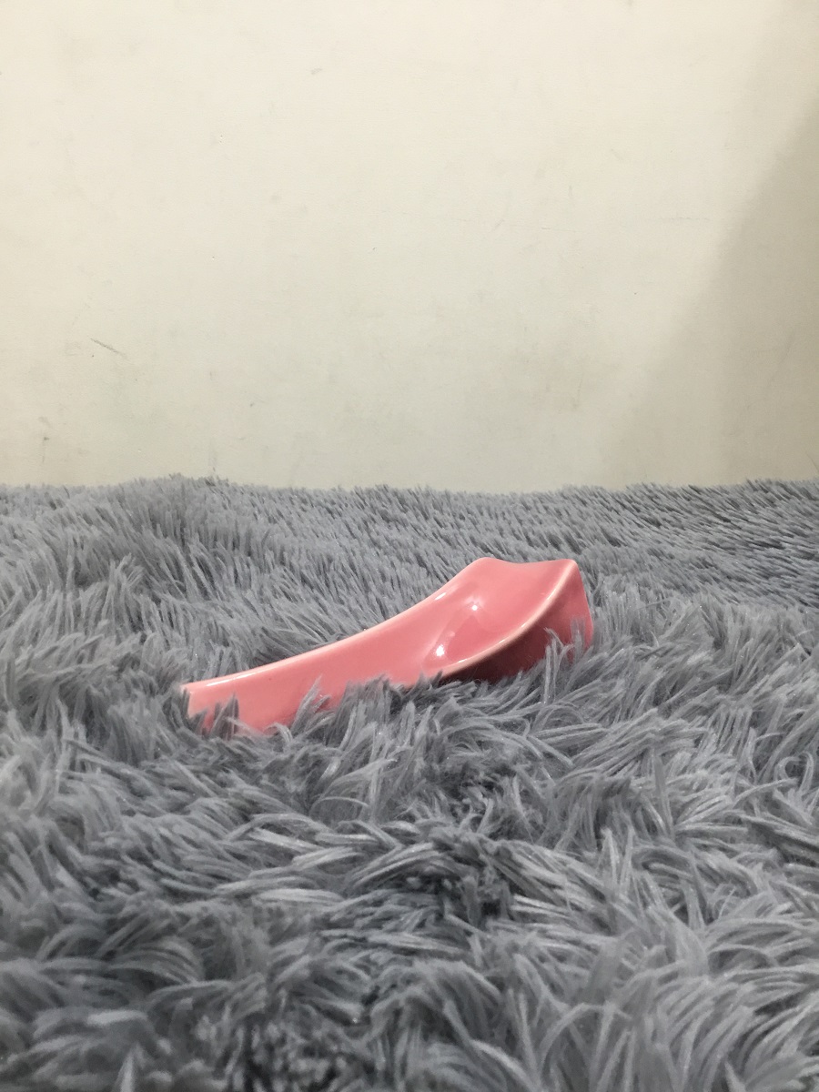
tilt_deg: -16.2
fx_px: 978
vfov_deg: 58.4
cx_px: 410
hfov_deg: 45.4
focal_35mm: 31
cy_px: 546
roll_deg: -0.4
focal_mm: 3.3
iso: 100
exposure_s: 1/33
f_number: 2.4
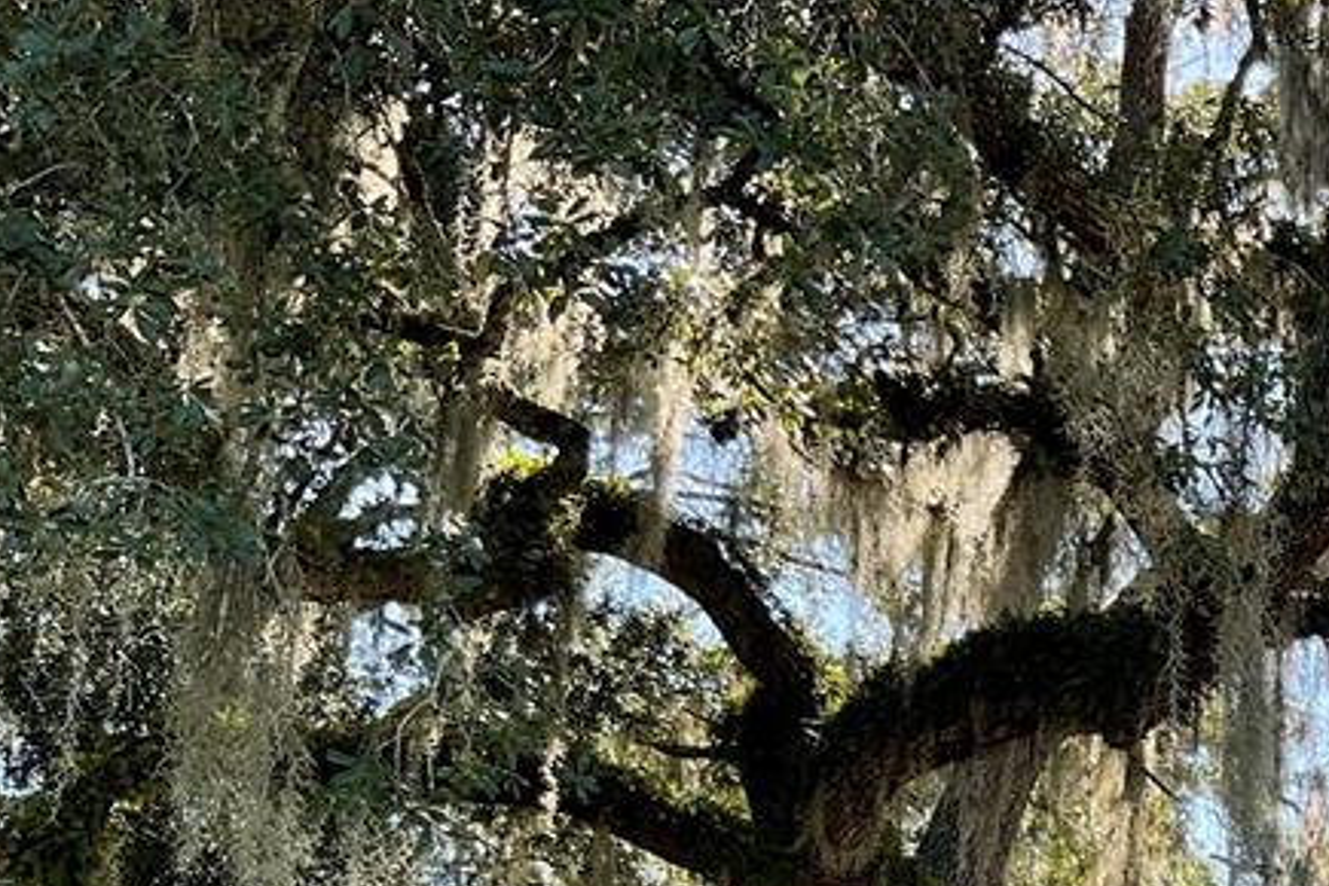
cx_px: 1476
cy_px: 1121
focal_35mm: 71
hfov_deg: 26.2
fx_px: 2621
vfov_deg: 18.0
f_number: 1.8
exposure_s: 1/309
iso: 16
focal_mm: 3
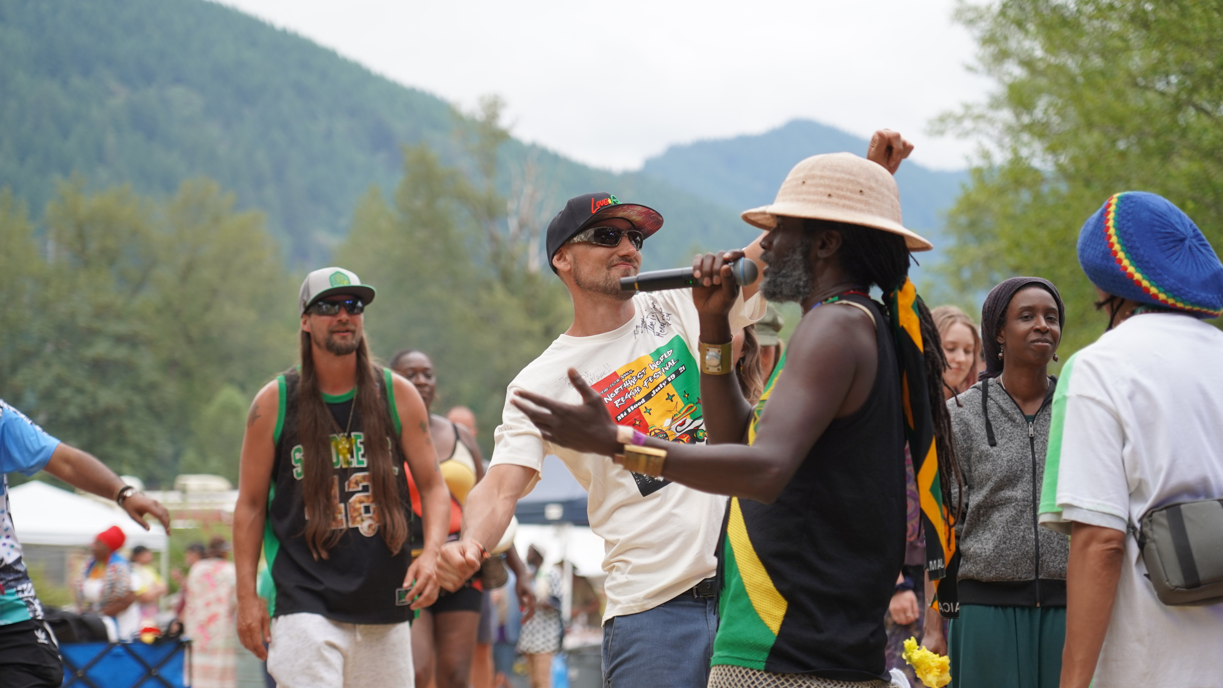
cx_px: 627
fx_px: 3794
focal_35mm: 117
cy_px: 428
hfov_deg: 18.3
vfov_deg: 10.4
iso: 250
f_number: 4
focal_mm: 105
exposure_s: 1/160
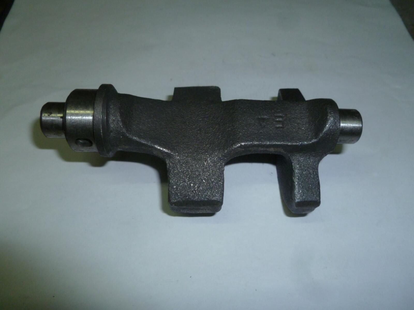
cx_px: 207
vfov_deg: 49.7
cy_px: 155
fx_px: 335
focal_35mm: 28
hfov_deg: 63.4
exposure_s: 1/30
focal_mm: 5
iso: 200
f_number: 3.3
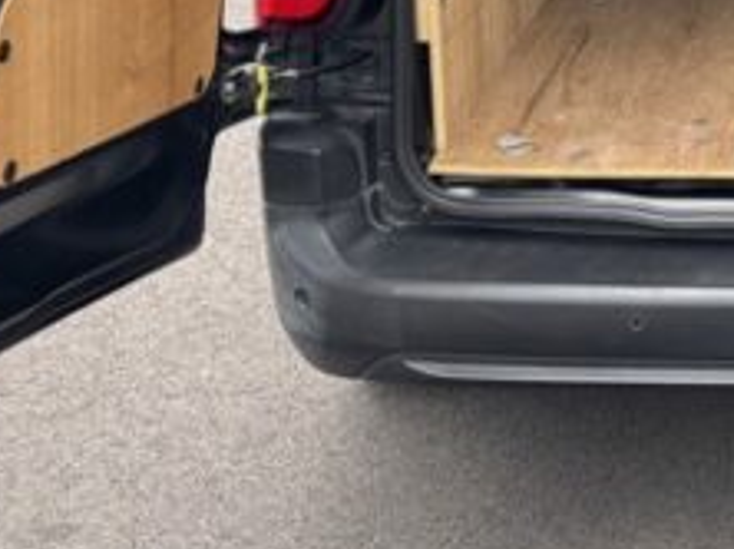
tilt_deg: -9.2
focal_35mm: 90
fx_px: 1906
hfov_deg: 20.6
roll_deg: -1.1
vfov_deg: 15.3
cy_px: -251
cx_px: 850
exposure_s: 1/121
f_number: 1.6
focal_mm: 5.96
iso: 40
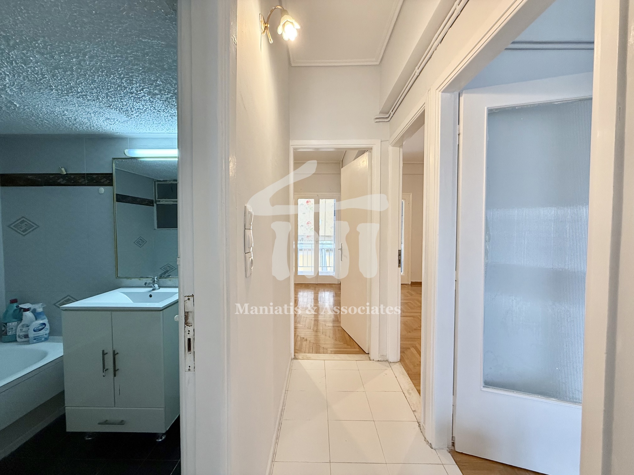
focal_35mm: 14
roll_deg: -0.3
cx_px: 317
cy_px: 238
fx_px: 256
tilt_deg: -2.3
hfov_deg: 102.1
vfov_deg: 85.7
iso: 200
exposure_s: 1/100
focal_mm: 2.22
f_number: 2.2
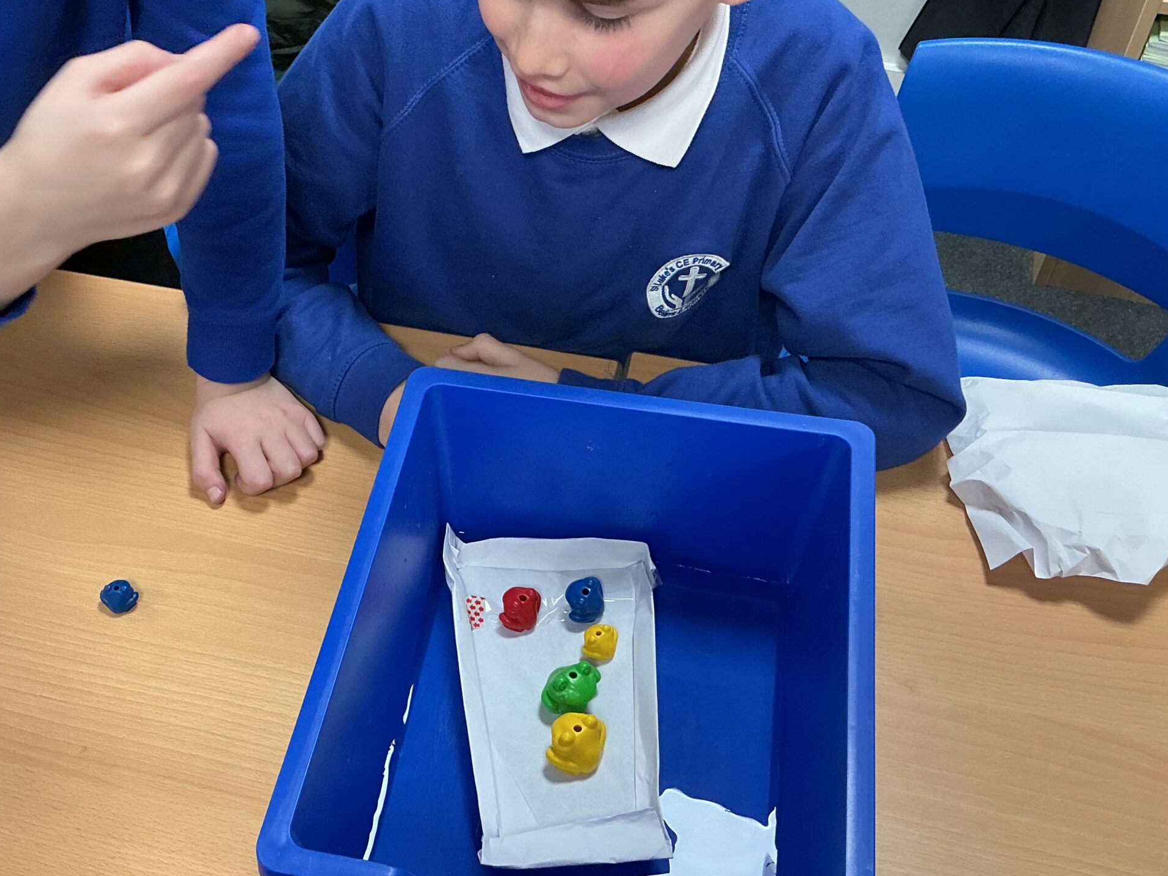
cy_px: 458
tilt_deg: -49.8
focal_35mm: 39
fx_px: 1316
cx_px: 417
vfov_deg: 36.8
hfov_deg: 47.3
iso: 160
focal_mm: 3
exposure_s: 1/60
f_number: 1.8
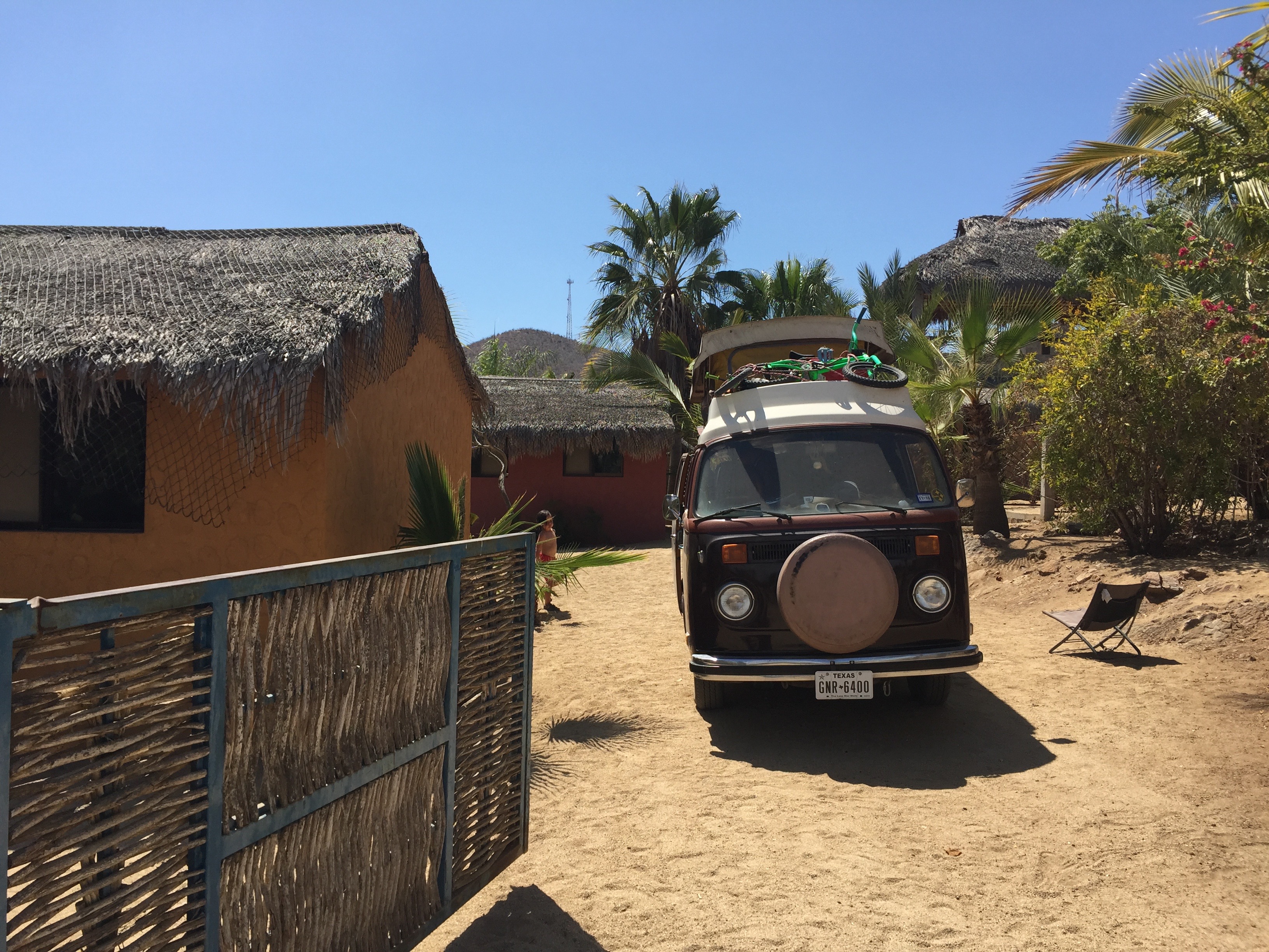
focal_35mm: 29
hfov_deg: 61.7
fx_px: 1063
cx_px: 634
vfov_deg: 48.2
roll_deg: -2.0
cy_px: 476
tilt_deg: +2.2
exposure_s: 1/1980
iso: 32
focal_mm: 4.15
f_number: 2.2
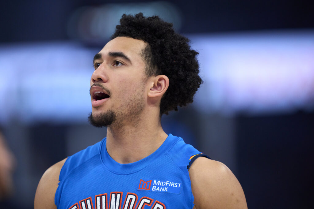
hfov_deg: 5.2
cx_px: 157
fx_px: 3489
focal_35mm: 400
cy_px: 104
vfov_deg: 3.4
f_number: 2.8
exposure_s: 1/1250
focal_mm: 400
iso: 2500
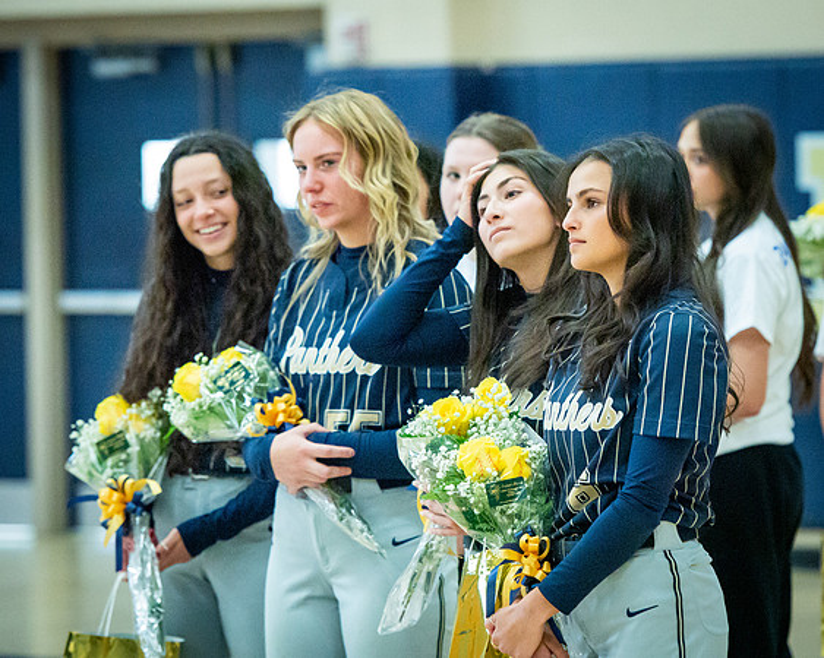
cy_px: 266
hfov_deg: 8.0
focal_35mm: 243
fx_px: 5919
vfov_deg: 6.4
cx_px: 520
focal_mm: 160
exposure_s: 1/500
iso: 12800
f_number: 4
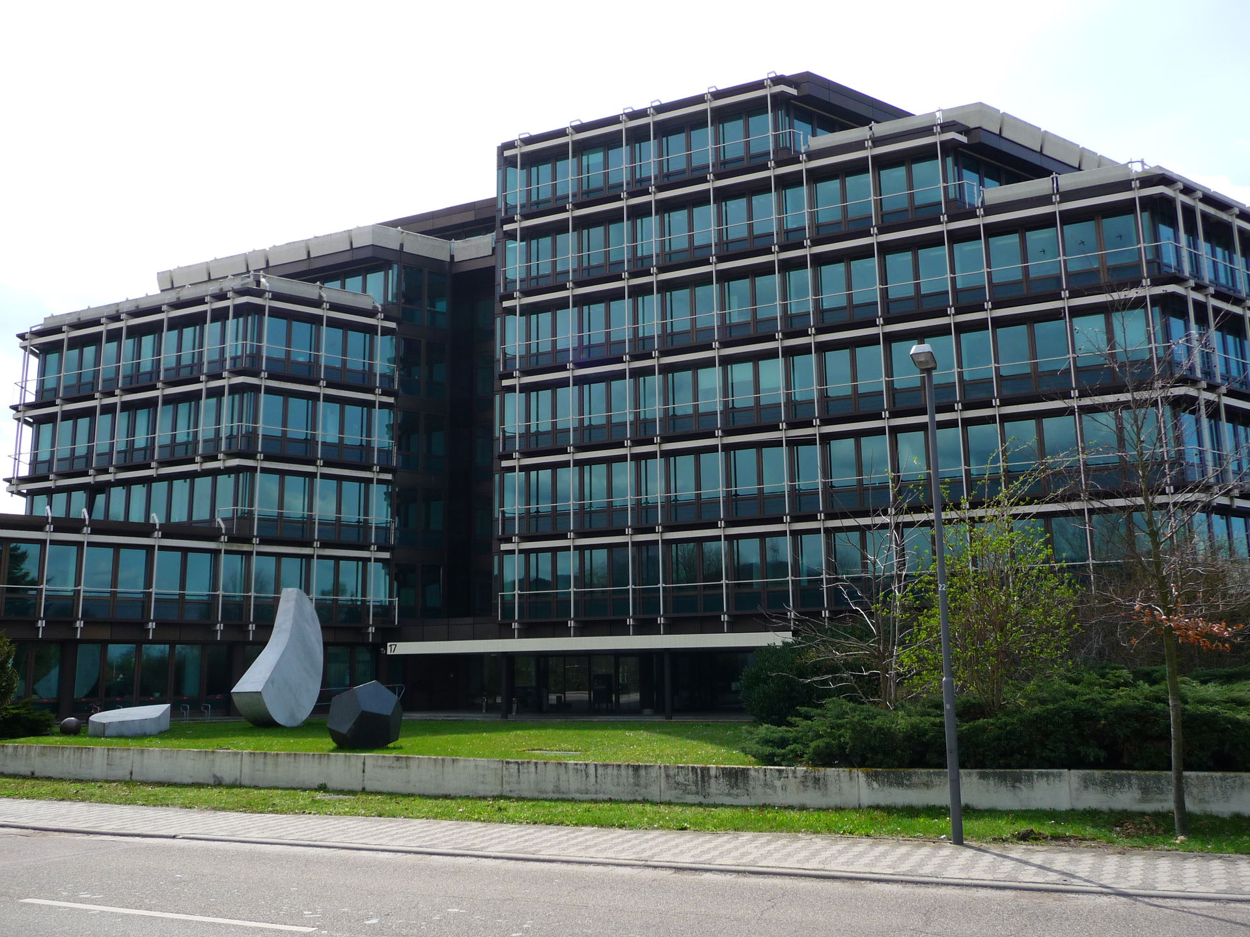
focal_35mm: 30
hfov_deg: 60.0
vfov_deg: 46.8
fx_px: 1083
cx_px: 625
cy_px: 468
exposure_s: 1/640
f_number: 3.4
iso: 100
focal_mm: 5
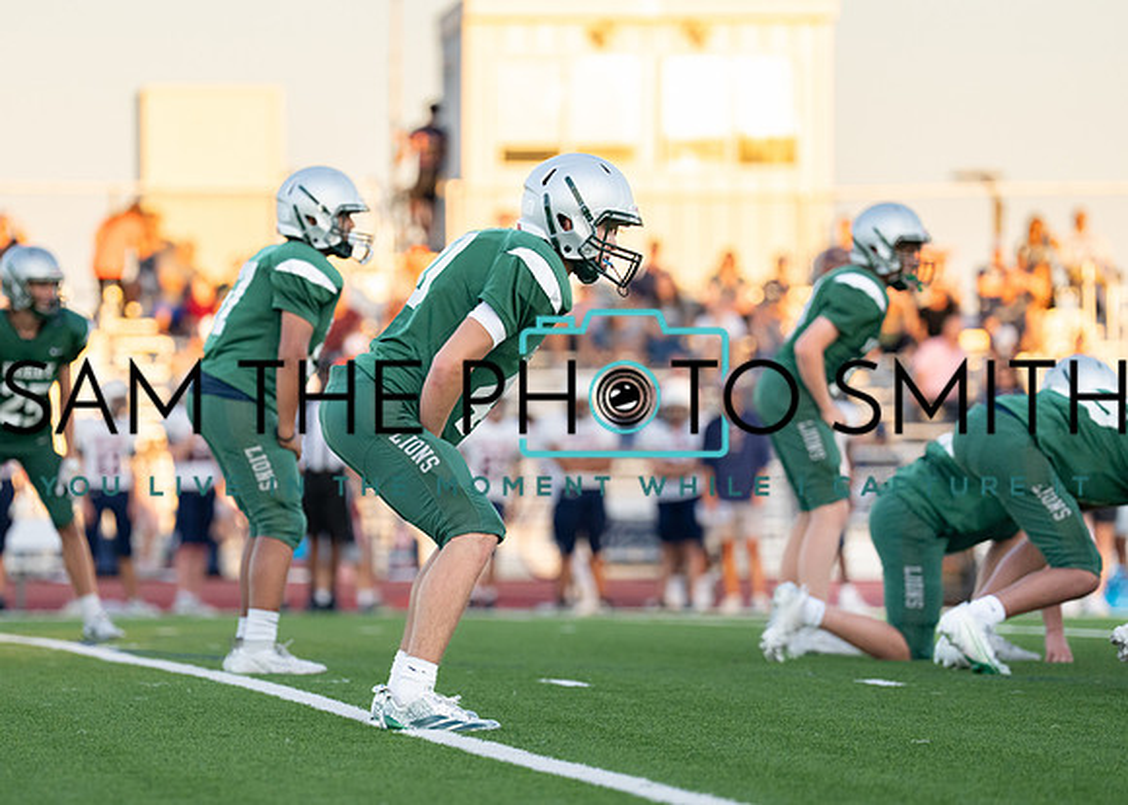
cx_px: 459
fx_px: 7970
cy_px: 423
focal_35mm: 249
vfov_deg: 5.8
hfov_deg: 8.1
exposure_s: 1/2500
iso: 1000
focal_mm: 167
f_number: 2.8
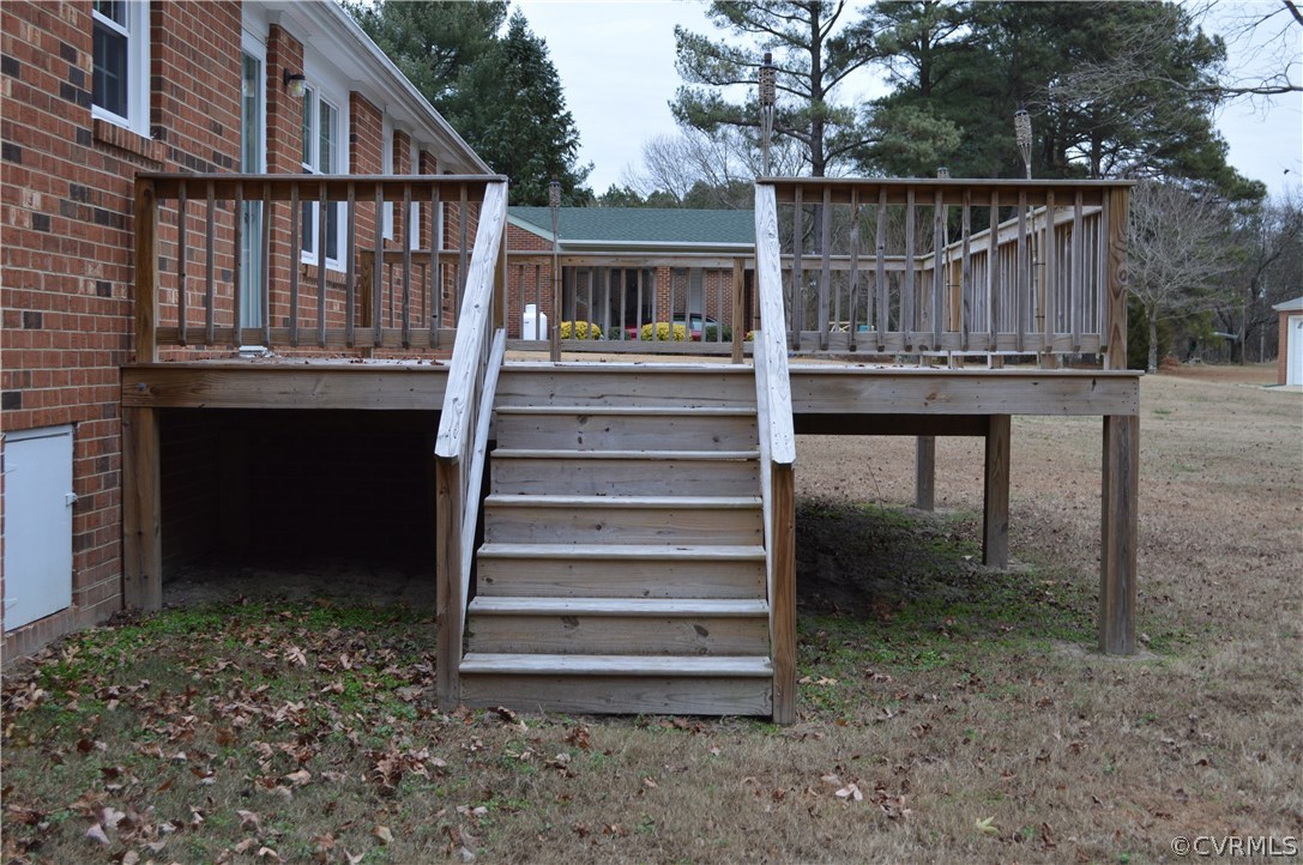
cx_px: 652
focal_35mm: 45
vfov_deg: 29.8
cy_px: 432
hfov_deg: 43.7
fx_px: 1627
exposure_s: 1/125
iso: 320
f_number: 5.6
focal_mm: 30
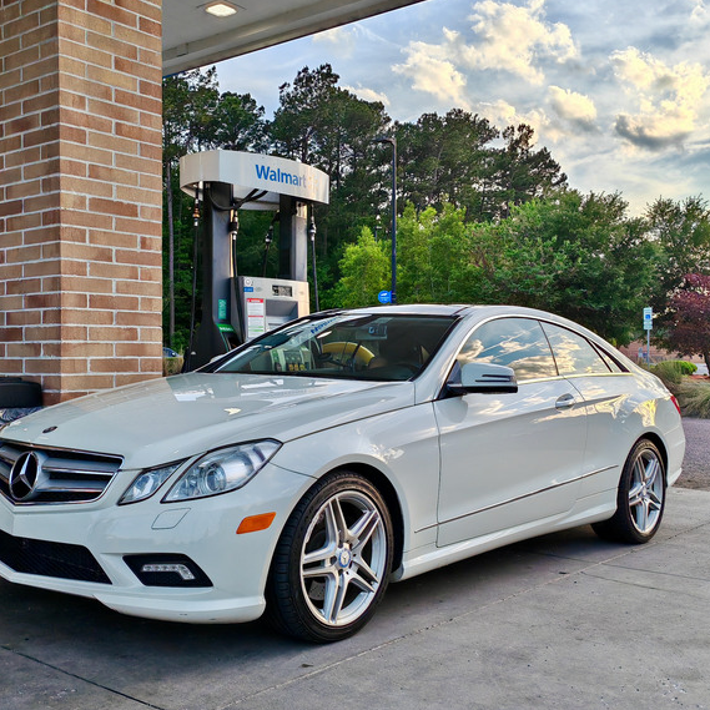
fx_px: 928
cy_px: 360
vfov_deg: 41.9
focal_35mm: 40
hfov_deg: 41.8
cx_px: 306
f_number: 1.9
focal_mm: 5.3
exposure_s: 1/910
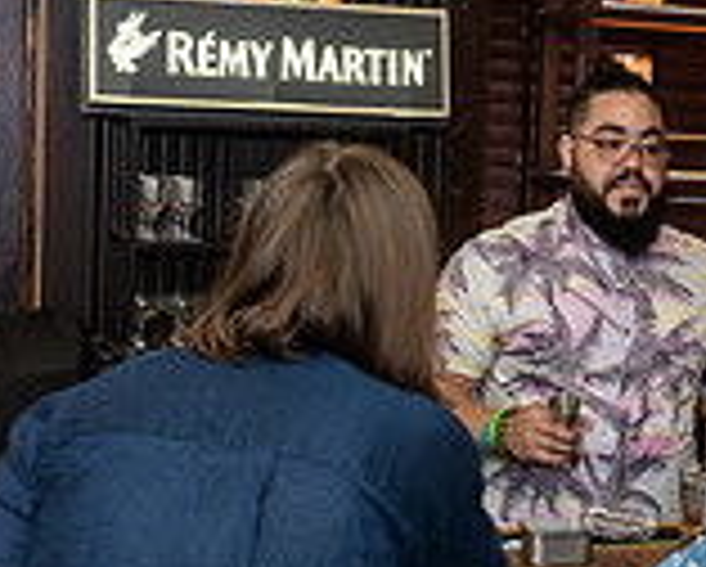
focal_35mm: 97
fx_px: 2029
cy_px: 272
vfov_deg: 15.9
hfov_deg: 19.4
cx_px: 625
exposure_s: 1/100
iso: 1000
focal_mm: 28
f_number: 3.2
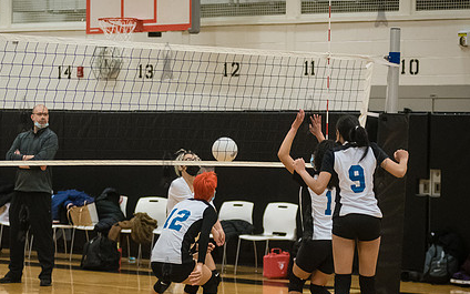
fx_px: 1934
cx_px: 164
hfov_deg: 13.8
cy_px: 156
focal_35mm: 151
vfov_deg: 8.7
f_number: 3.2
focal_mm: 86
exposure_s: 1/400
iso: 5000
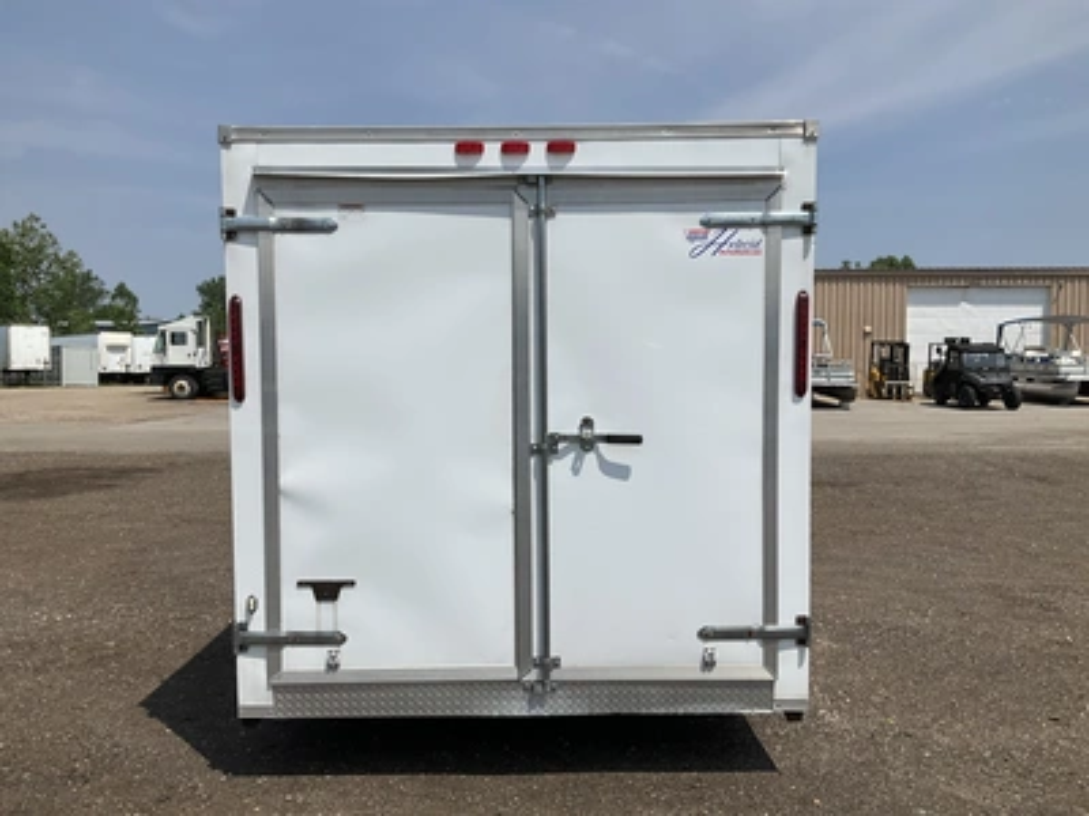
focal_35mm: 29
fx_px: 912
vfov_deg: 48.2
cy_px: 408
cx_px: 544
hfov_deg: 61.7
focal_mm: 3
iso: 25
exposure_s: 1/4405
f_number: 1.8
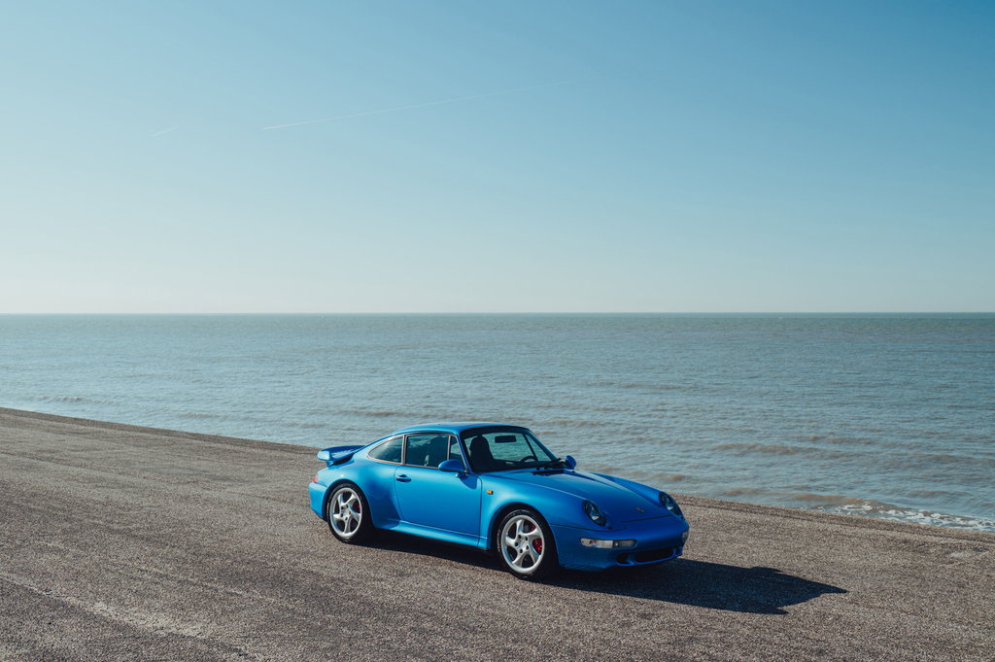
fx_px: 1049
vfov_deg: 35.0
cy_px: 331
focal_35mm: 38
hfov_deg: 50.7
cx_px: 498
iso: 100
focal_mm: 38
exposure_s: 1/160
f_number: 7.1
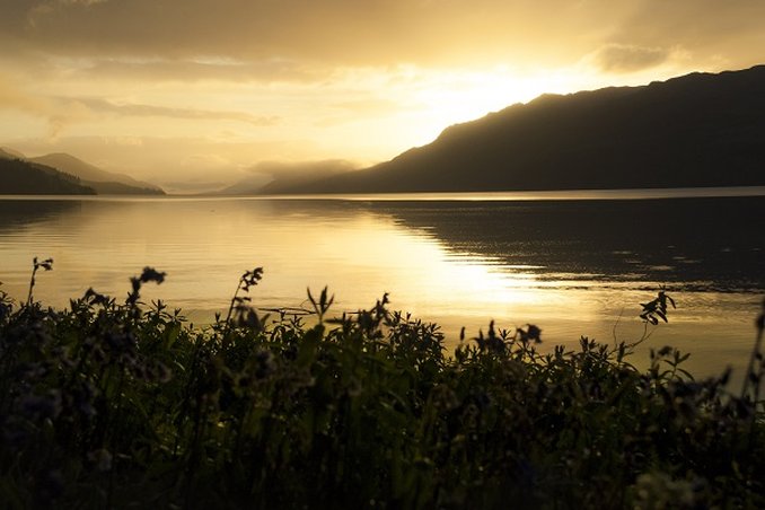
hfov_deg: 43.6
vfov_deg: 29.9
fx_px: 956
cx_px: 382
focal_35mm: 45
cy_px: 255
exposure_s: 1/1600
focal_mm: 30
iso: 640
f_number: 7.1
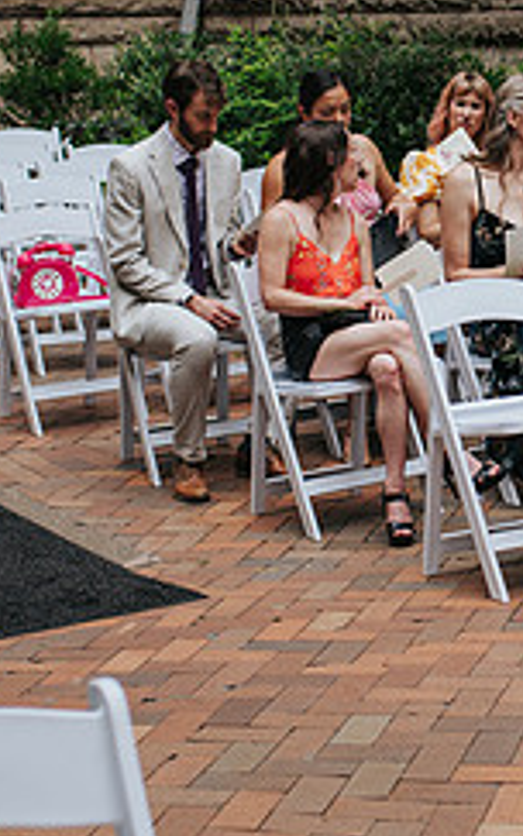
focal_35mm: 98
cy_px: 244
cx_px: 532
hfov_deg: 13.2
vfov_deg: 21.1
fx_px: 2234
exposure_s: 1/400
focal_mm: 35
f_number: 3.2
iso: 160
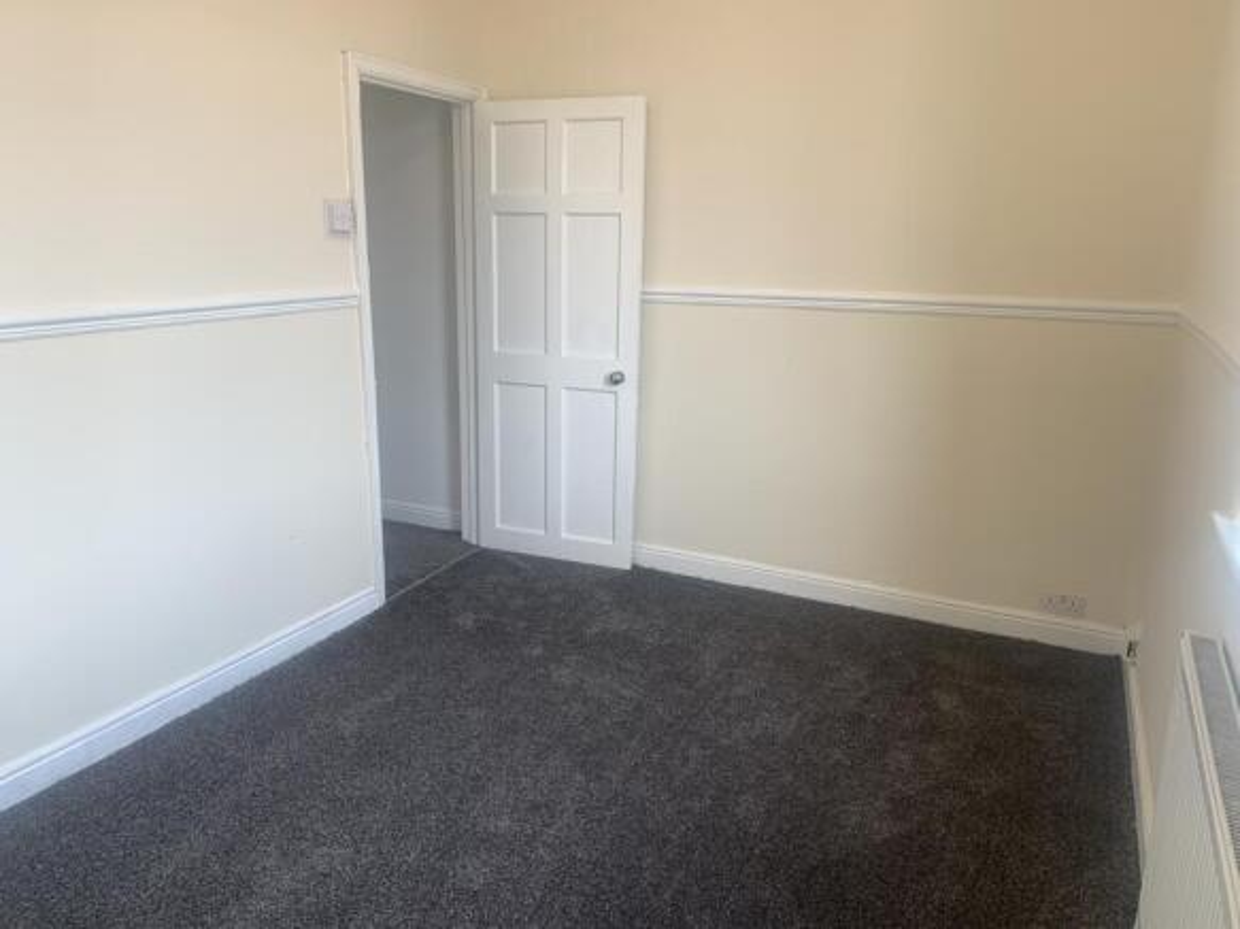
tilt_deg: -13.3
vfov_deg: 53.0
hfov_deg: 67.3
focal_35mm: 26
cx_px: 620
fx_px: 931
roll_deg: -0.7
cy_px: 464
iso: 40
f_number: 1.8
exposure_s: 1/100
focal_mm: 4.25
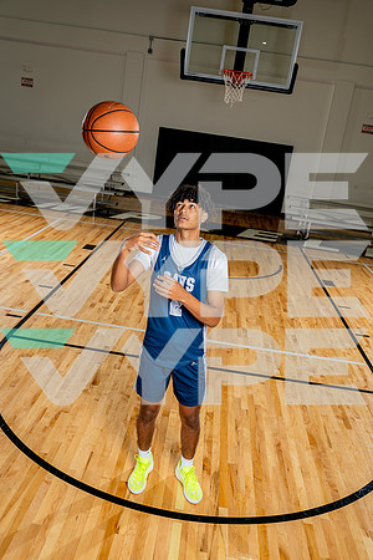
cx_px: 186
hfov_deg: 42.3
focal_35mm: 31
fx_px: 482
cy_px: 280
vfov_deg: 60.3
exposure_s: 1/250
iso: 200
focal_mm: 31
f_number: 5.6
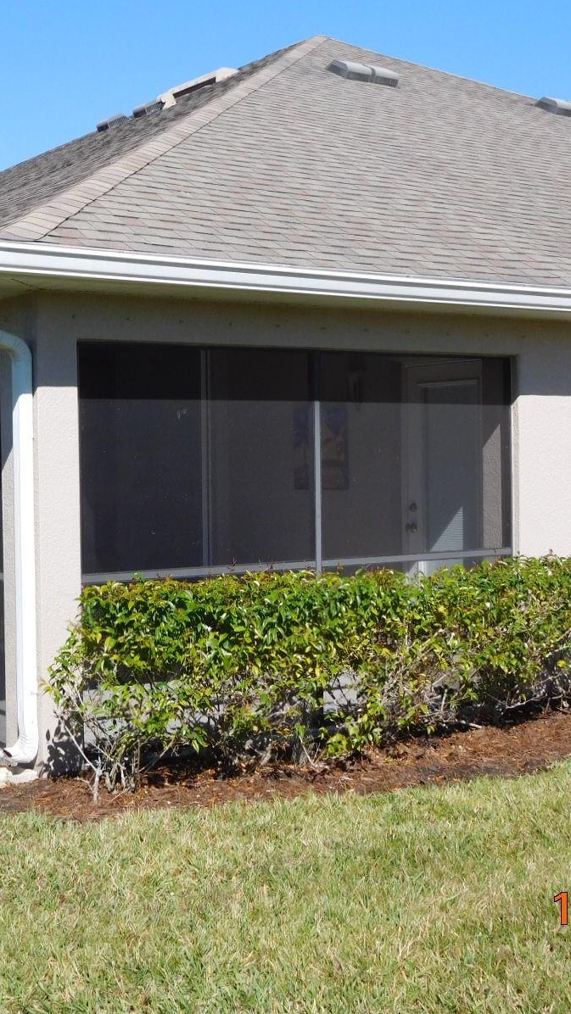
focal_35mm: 51
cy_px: 507
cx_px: 203
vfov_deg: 40.6
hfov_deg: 23.4
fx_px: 1372
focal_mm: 6.2
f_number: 3.8
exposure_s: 1/1000
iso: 125
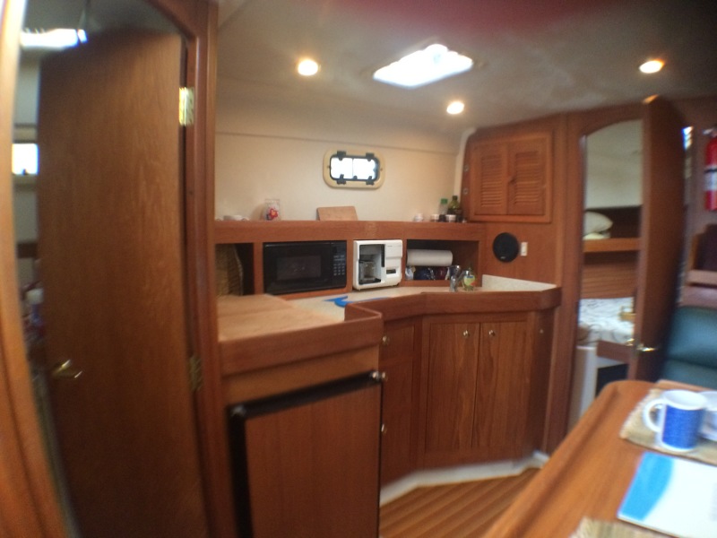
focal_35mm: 29
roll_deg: -0.4
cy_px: 269
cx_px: 358
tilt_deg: -5.8
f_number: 2.2
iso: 320
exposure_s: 1/30
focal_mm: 4.15
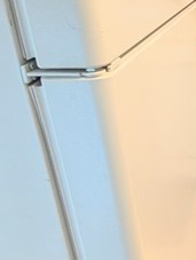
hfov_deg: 18.1
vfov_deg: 35.4
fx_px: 407
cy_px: 104
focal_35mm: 54
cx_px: 395
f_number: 1.7
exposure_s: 1/60
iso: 179
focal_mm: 2.02
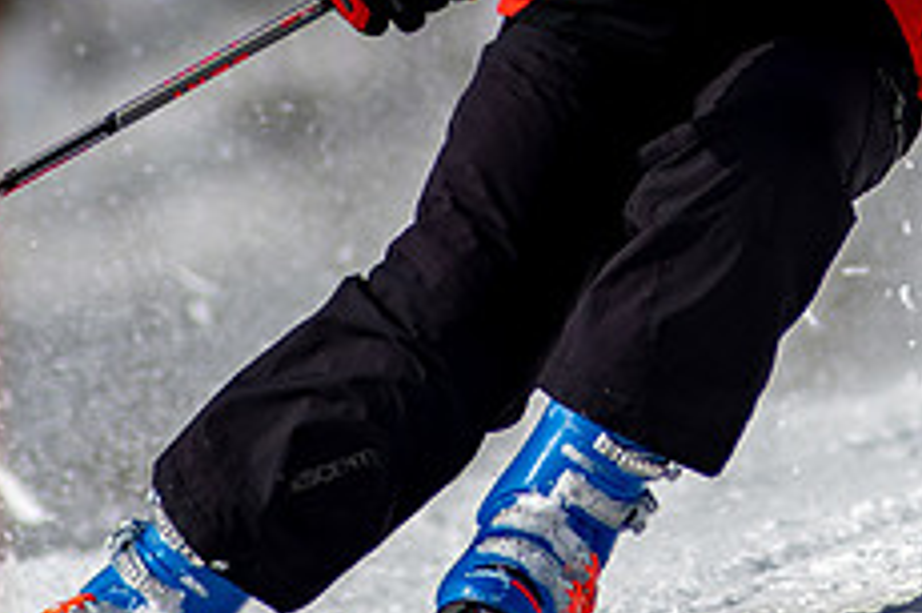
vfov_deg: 0.9
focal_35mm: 1454
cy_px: -239
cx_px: 1016
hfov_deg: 1.4
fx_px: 37211
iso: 100
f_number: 2.8
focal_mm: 300
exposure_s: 1/6400
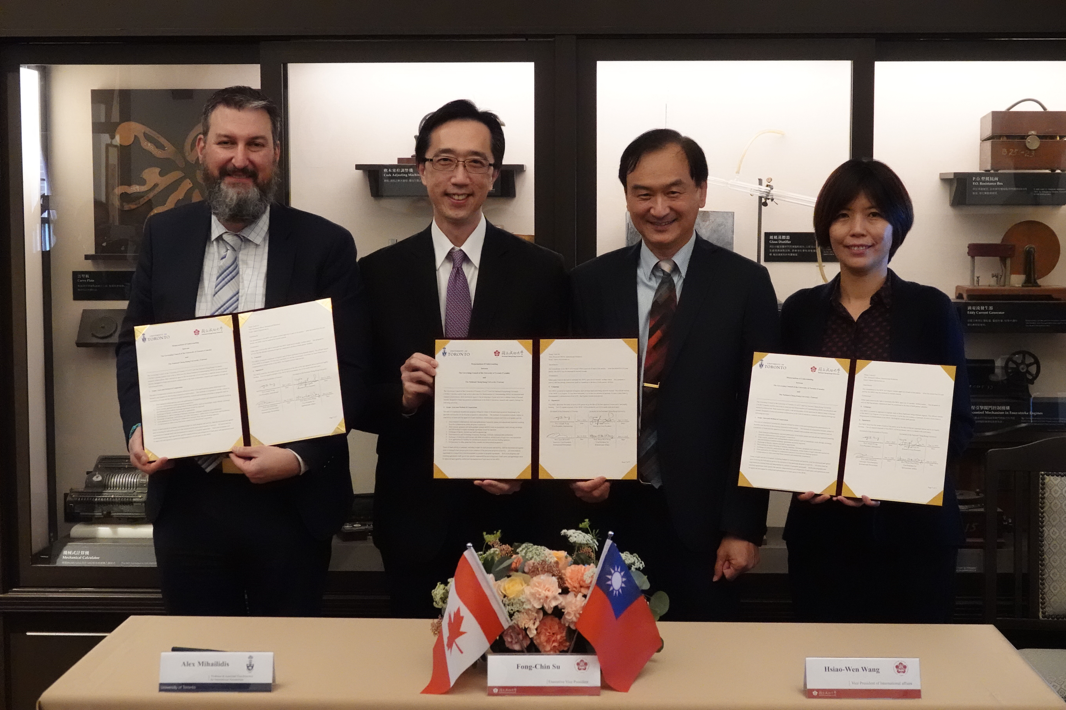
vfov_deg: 24.2
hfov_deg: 35.6
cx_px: 533
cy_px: 355
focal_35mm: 56
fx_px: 1658
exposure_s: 1/200
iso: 6400
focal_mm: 20.49
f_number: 3.2
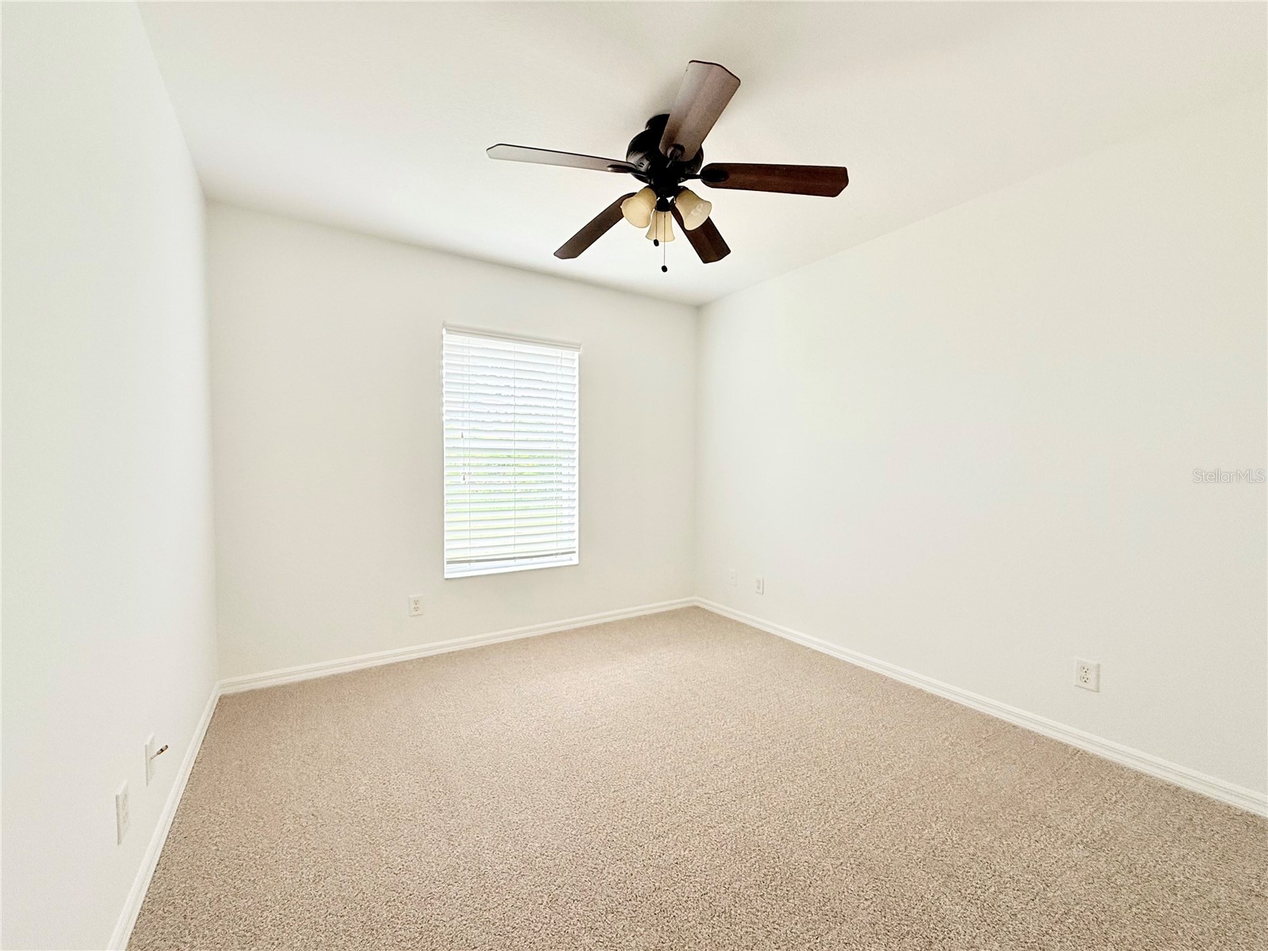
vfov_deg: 85.7
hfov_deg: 102.1
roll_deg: -0.2
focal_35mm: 14
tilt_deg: -1.7
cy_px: 476
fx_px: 513
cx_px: 634
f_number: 2.2
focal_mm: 2.22
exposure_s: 1/99
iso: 100
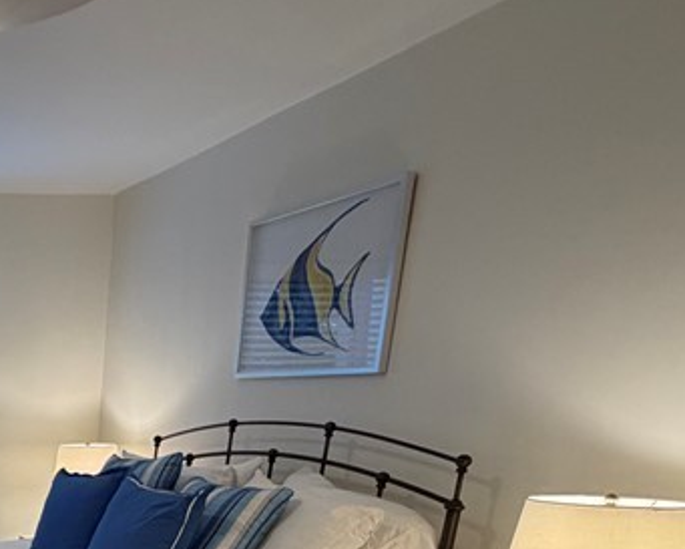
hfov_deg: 34.0
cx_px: -179
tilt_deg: -12.1
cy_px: 597
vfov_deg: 32.3
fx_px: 831
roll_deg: +0.0
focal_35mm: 41
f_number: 2.2
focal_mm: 2.22
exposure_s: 1/120
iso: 250
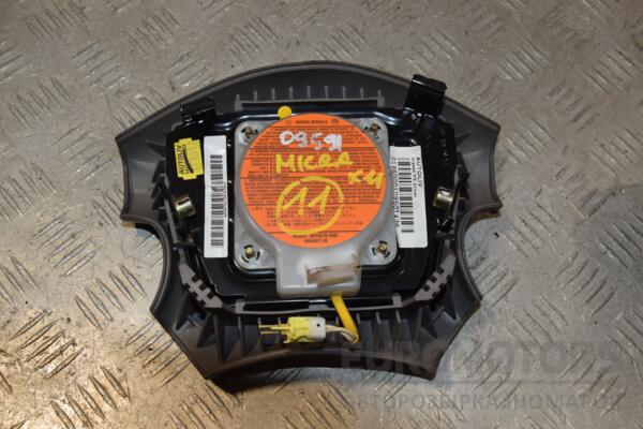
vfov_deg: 31.9
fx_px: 750
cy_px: 214
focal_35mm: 42
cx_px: 322
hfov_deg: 46.4
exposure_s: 1/200
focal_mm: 28
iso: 800
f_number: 10
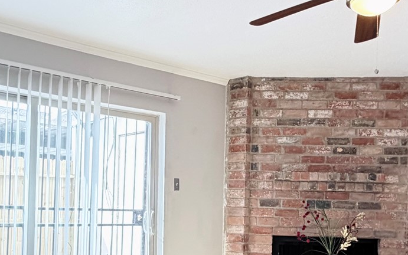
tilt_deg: +2.2
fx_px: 489
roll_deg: -0.9
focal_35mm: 44
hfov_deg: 45.2
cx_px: 184
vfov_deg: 28.7
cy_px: 197
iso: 250
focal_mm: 2.22
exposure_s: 1/60
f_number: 2.2
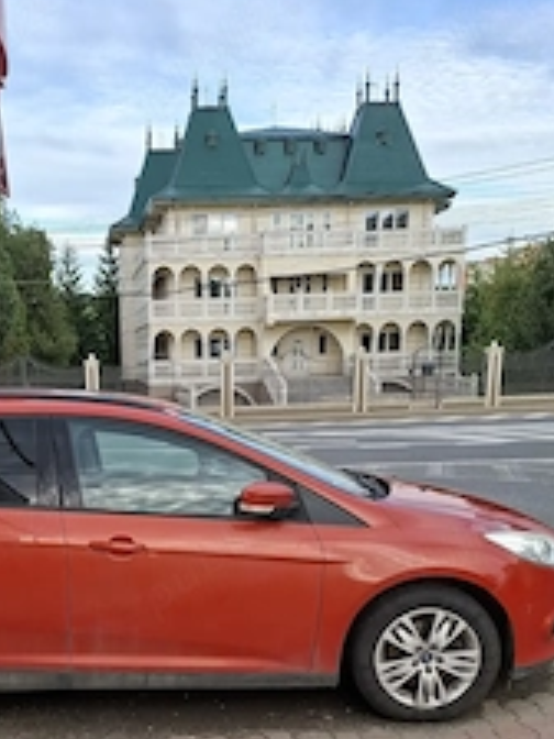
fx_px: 875
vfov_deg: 43.7
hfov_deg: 34.3
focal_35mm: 41
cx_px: 132
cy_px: 587
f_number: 1.8
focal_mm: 5.54
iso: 50
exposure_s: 1/579
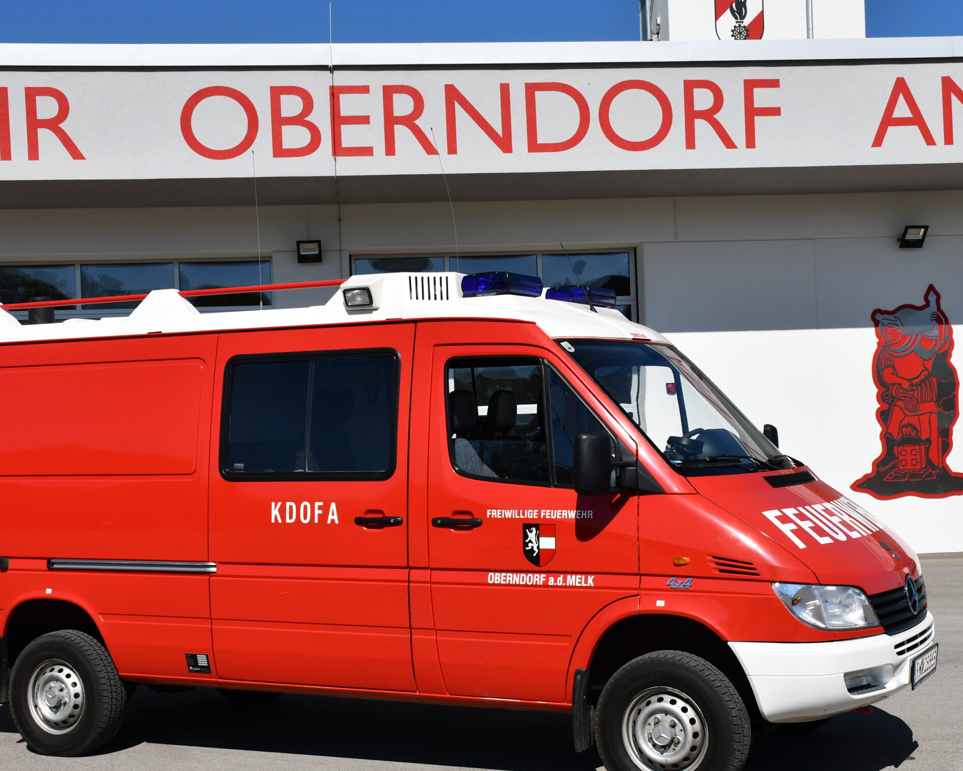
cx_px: 518
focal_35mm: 51
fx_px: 1454
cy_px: 416
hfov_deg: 36.6
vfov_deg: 29.7
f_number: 10
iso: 100
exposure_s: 1/400
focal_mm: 27
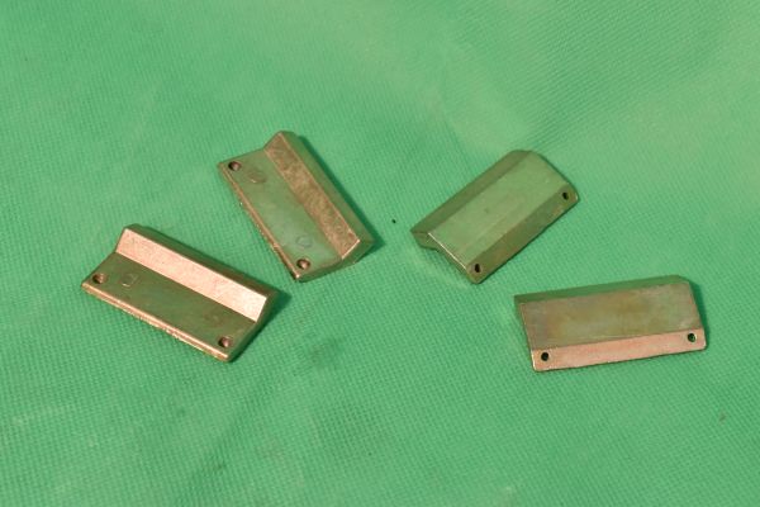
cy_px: 254
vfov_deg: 19.7
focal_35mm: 69
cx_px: 380
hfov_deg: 29.2
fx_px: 1457
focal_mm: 46
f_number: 11
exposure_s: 1/80
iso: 900
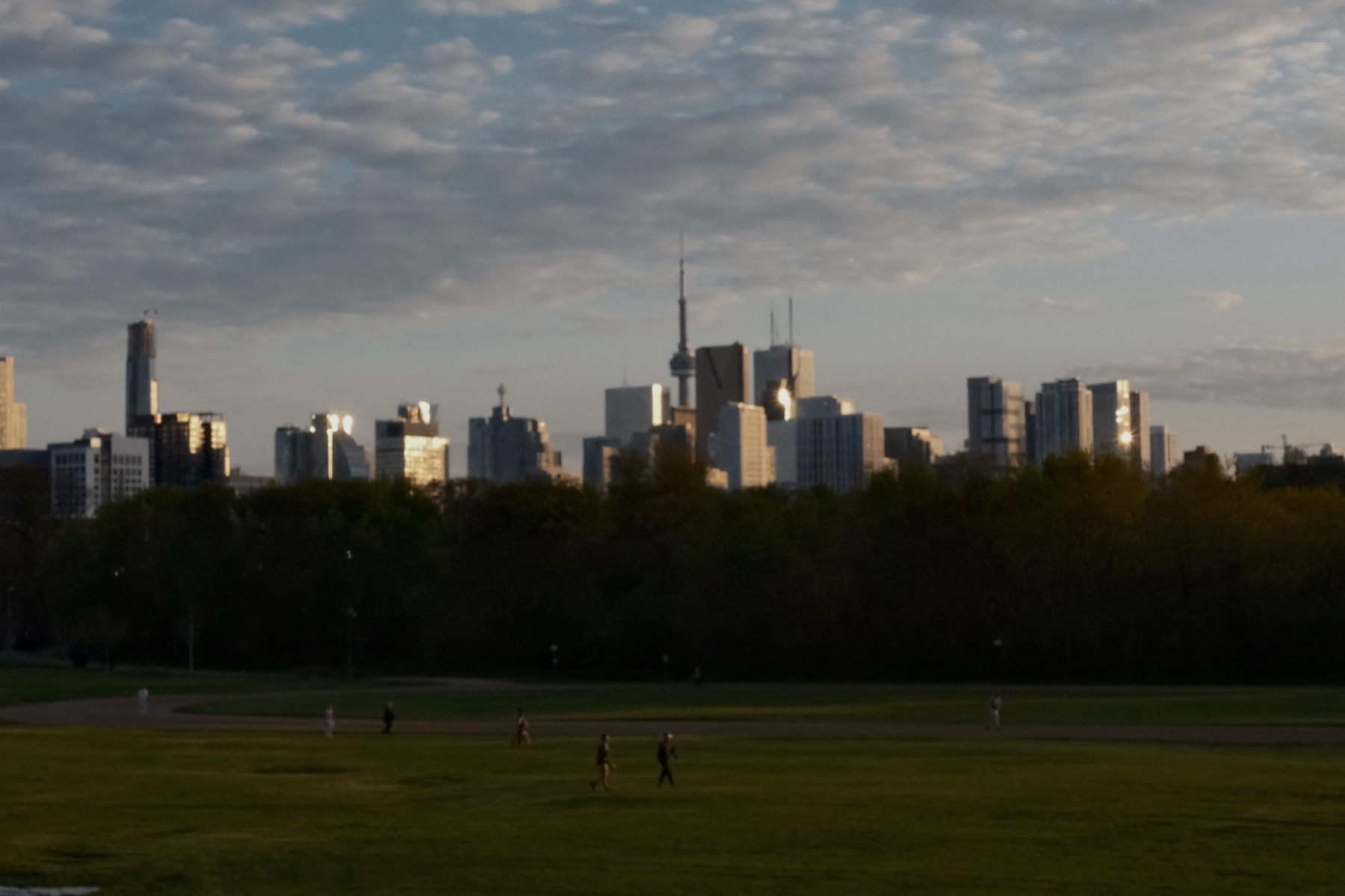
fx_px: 1307
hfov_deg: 54.4
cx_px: 672
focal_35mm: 35
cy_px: 448
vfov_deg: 37.8
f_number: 7.1
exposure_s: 1/1600
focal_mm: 23
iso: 1600
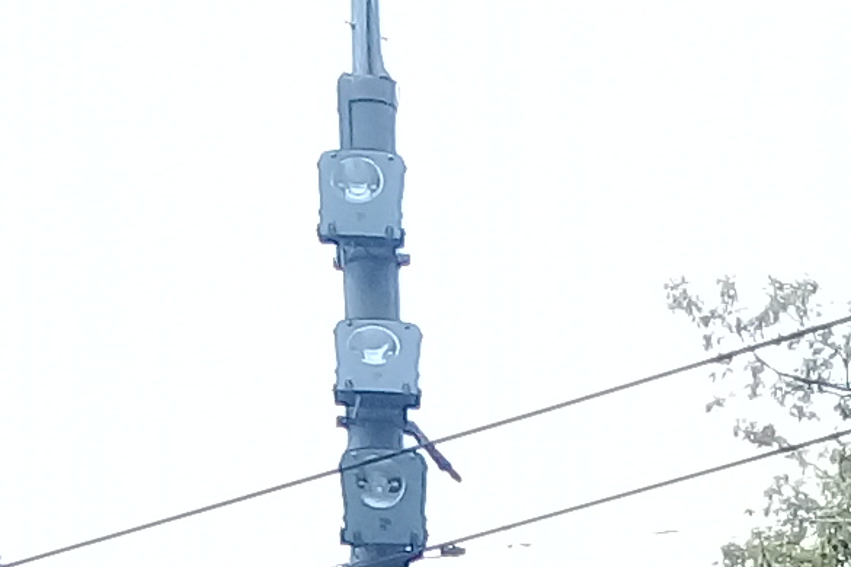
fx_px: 4255
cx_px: 898
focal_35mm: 180
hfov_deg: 11.3
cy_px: 1689
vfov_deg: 6.9
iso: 50
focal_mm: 3.3
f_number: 2.2
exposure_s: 1/569
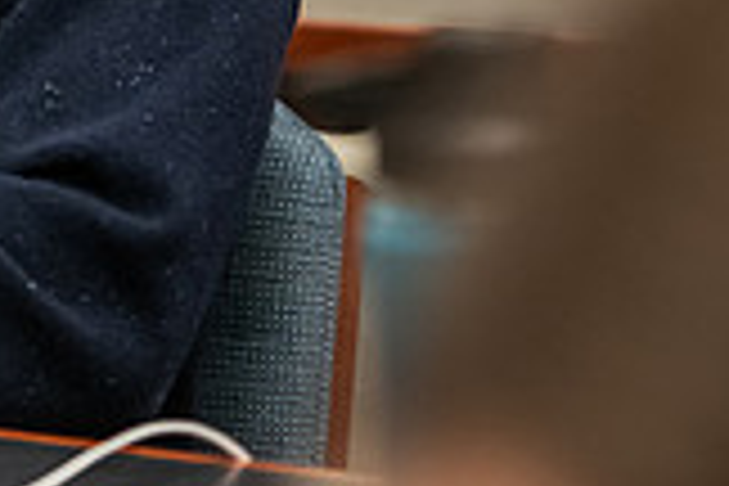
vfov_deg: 3.1
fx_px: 8869
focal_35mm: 438
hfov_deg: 4.7
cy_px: -191
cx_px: -436
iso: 2000
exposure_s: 1/200
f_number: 2.8
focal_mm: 122
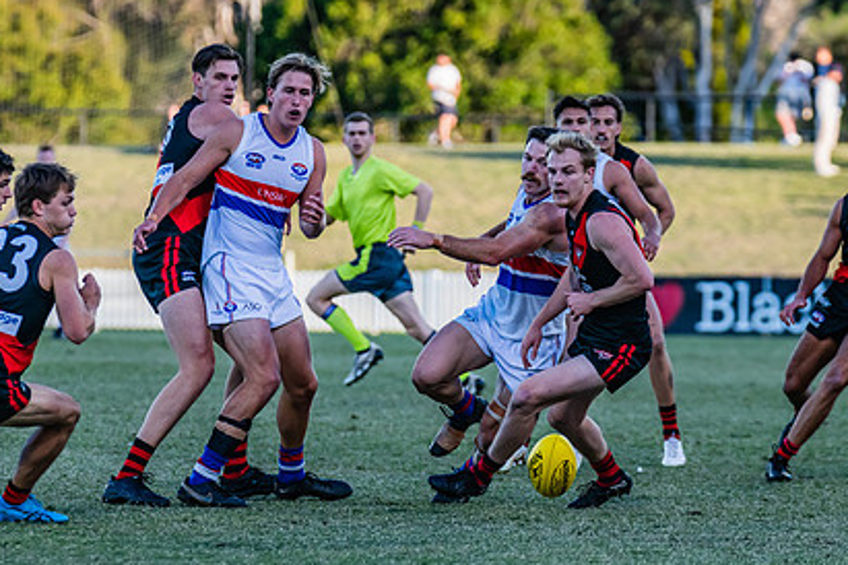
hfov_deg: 5.6
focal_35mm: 368
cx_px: 345
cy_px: 223
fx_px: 8668
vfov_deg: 3.7
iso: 800
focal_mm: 250
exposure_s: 1/1600
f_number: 5
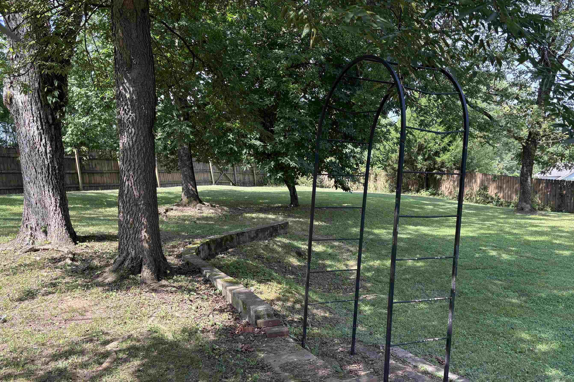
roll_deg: +1.0
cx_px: 291
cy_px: 245
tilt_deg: -10.3
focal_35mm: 31
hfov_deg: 60.3
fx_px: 494
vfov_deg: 41.9
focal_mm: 5.96
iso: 50
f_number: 1.6
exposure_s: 1/377
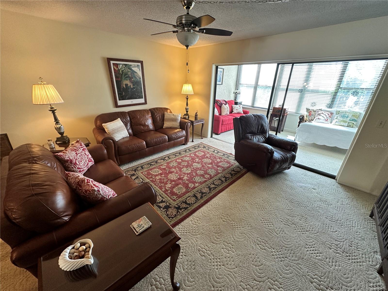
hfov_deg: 102.1
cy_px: 146
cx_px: 194
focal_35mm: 14
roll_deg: -2.3
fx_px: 157
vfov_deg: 85.7
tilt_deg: -21.6
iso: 200
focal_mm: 2.22
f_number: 2.2
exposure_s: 1/60
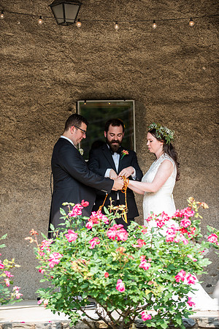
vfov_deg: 17.1
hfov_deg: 11.4
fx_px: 1095
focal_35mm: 120
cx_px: 110
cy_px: 164
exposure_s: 1/500
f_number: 3.5
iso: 400
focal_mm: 120
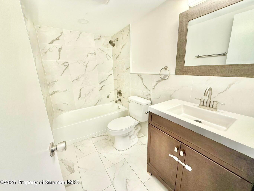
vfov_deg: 85.7
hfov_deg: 102.1
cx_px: 127
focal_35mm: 14
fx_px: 103
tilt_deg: -14.5
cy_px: 96
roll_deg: +1.4
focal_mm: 2.22
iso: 250
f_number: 2.2
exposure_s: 1/120
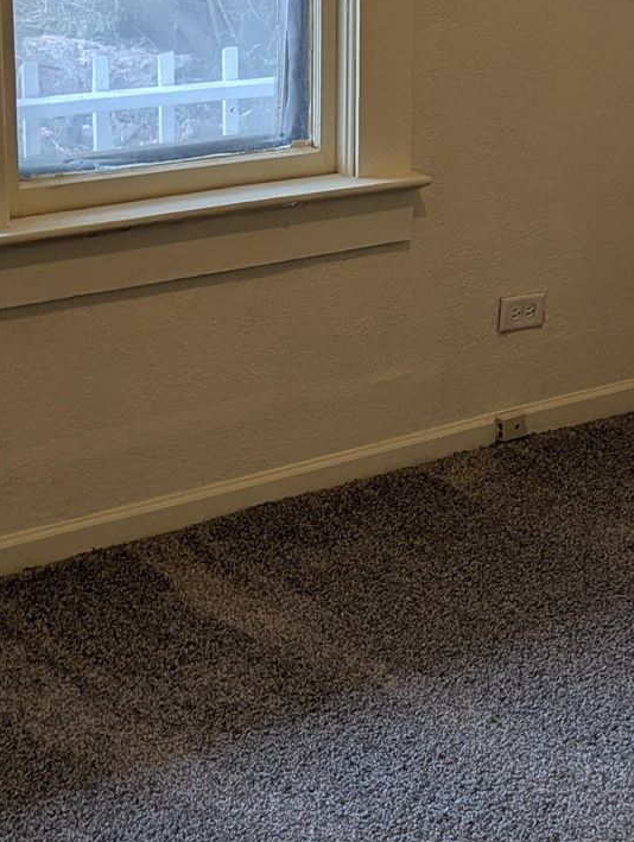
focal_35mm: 78
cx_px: 495
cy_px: 240
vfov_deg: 24.8
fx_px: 1900
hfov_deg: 18.8
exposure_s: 1/30
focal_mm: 6.81
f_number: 1.85
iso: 50
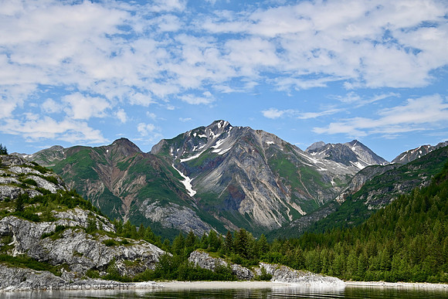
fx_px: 747
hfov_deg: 33.4
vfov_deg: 22.6
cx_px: 224
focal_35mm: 60
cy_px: 150
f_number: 8
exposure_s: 1/250
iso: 200
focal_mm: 40
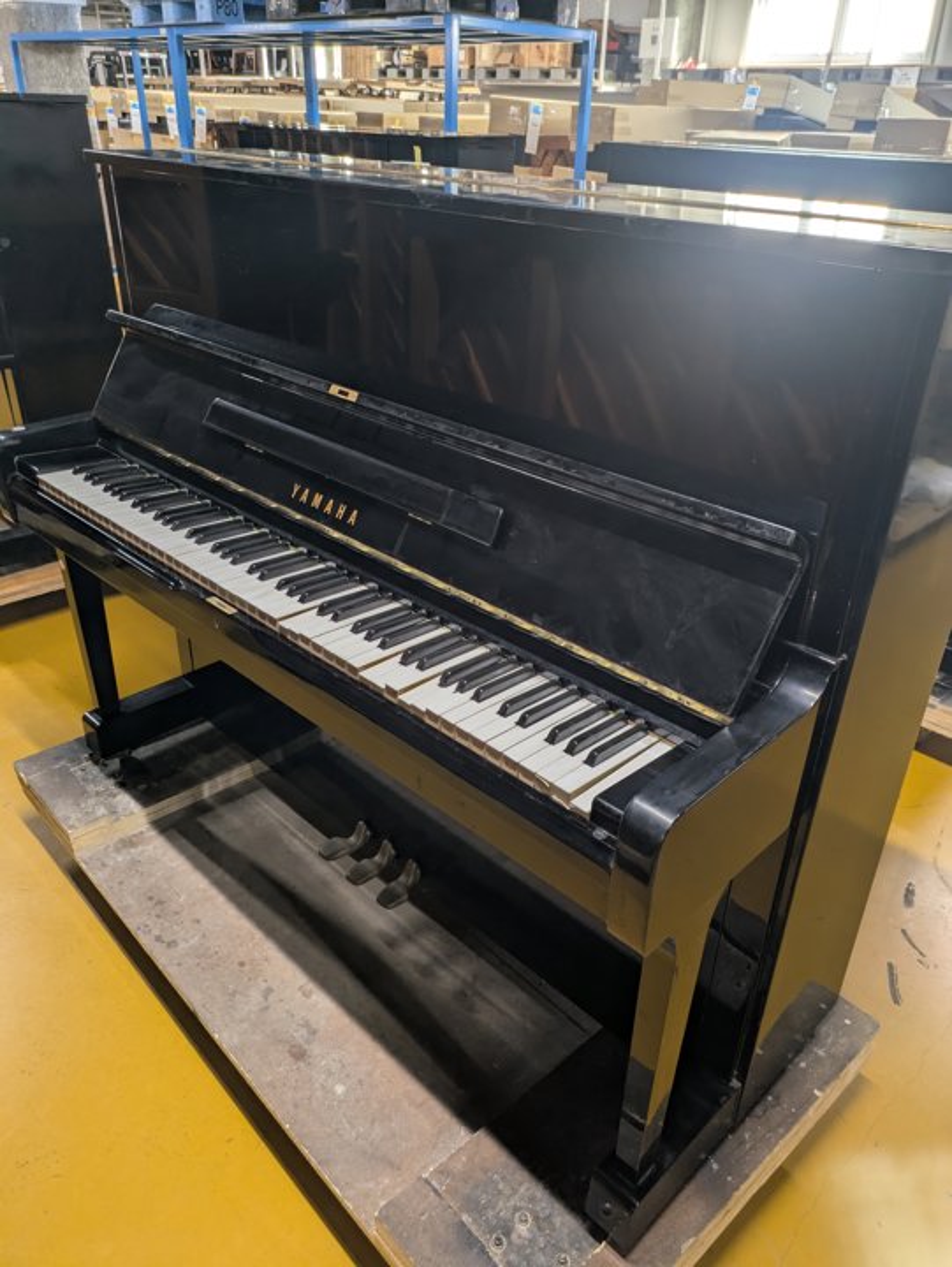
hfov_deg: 54.9
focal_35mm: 25
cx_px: 476
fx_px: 916
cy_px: 634
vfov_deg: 69.4
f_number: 1.89
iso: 66
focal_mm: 5.43
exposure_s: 1/25
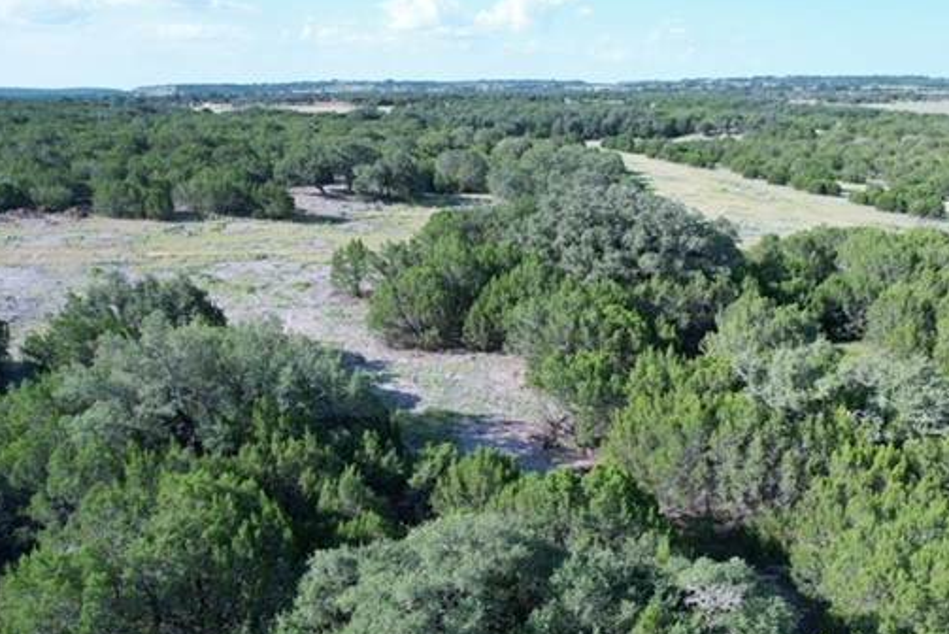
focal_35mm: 28
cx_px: 534
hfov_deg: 65.2
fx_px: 739
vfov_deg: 46.3
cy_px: 368
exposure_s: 1/1000
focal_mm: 8.38
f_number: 2.8
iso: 130
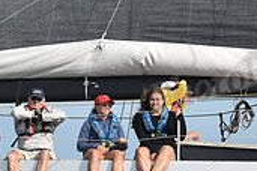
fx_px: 1699
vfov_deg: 5.8
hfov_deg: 8.6
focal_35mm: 238
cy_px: 173
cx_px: 74
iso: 320
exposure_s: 1/1250
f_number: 8
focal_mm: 70
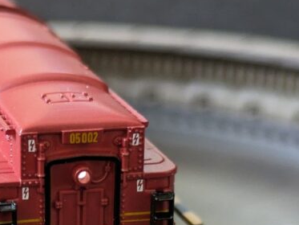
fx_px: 1210
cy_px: 209
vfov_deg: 10.5
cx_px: 73
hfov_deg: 14.0
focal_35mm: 140
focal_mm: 5.43
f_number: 1.89
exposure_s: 1/25
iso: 407
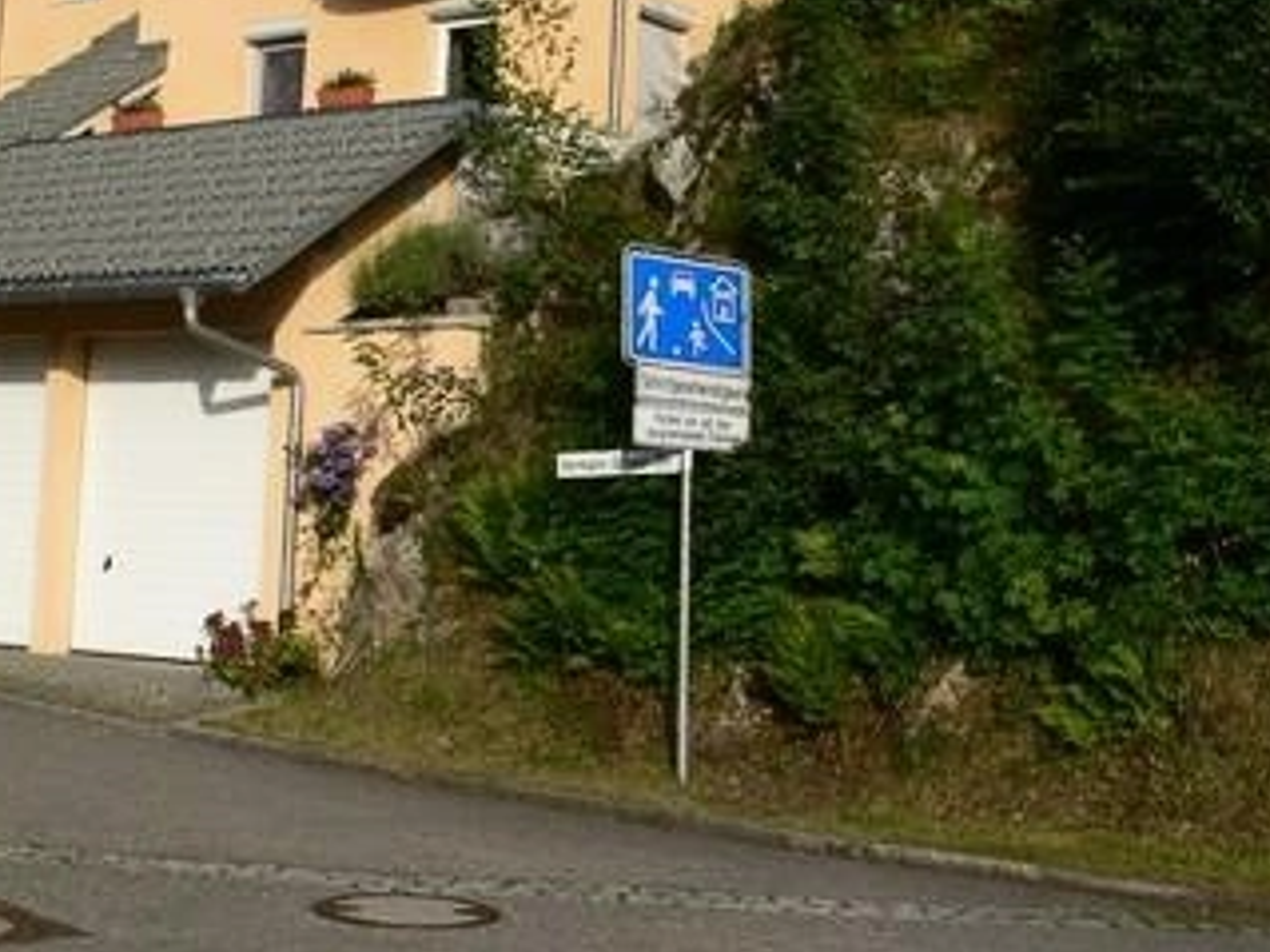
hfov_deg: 30.3
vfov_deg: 22.6
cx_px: 693
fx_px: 2347
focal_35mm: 64
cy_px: 199
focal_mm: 6.3
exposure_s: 1/400
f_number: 4.5
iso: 80
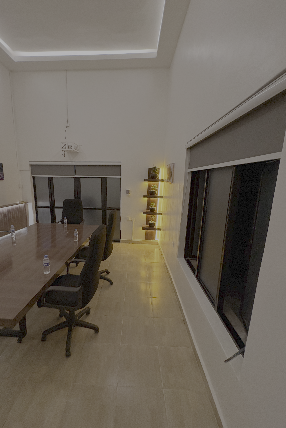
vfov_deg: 100.4
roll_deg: -1.7
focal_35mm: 15
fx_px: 179
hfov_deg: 77.1
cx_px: 127
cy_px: 213
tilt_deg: -10.5
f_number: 2.2
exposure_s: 1/50
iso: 320
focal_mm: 2.22
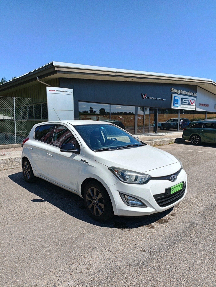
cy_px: 144
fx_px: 191
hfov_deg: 58.9
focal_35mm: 23
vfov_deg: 73.9
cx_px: 108
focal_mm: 6.75
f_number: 1.5
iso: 50
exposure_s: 1/1188
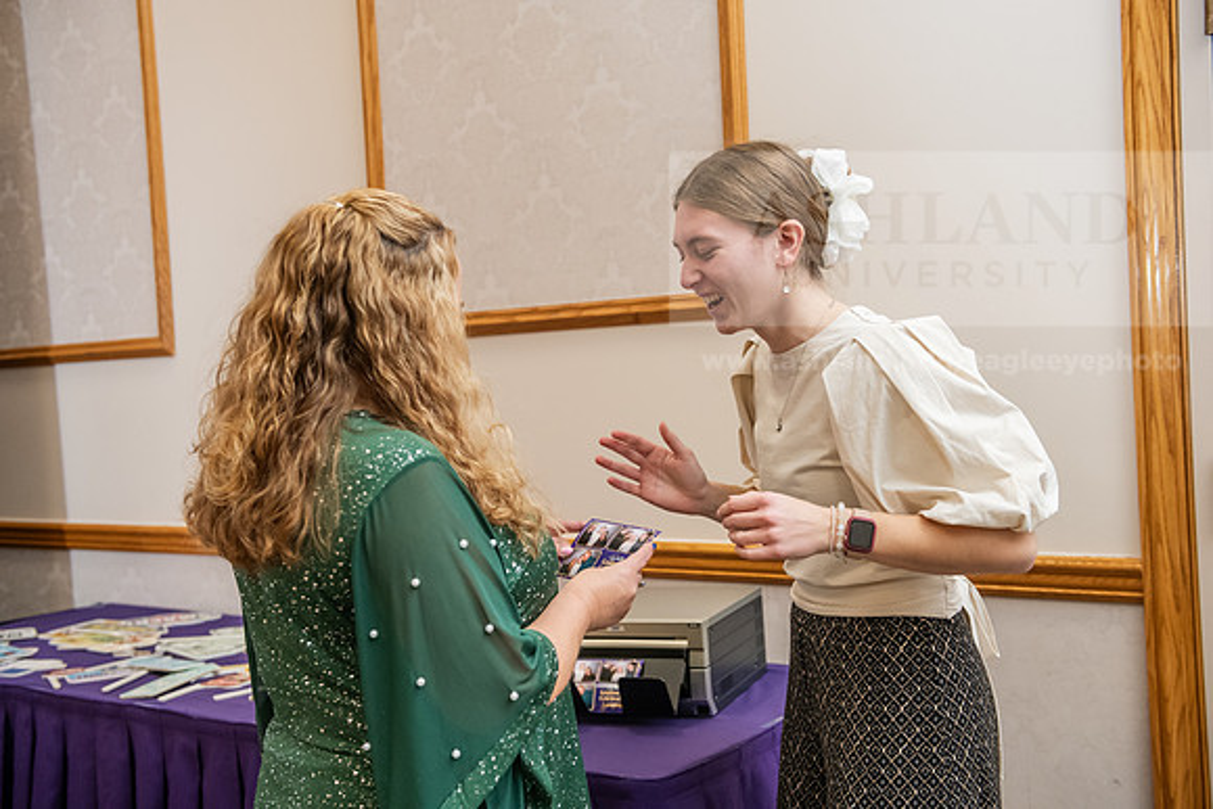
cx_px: 606
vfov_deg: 30.5
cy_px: 404
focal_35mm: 44
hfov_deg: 44.5
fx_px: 1483
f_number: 3.5
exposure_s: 1/160
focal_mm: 44
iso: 2500
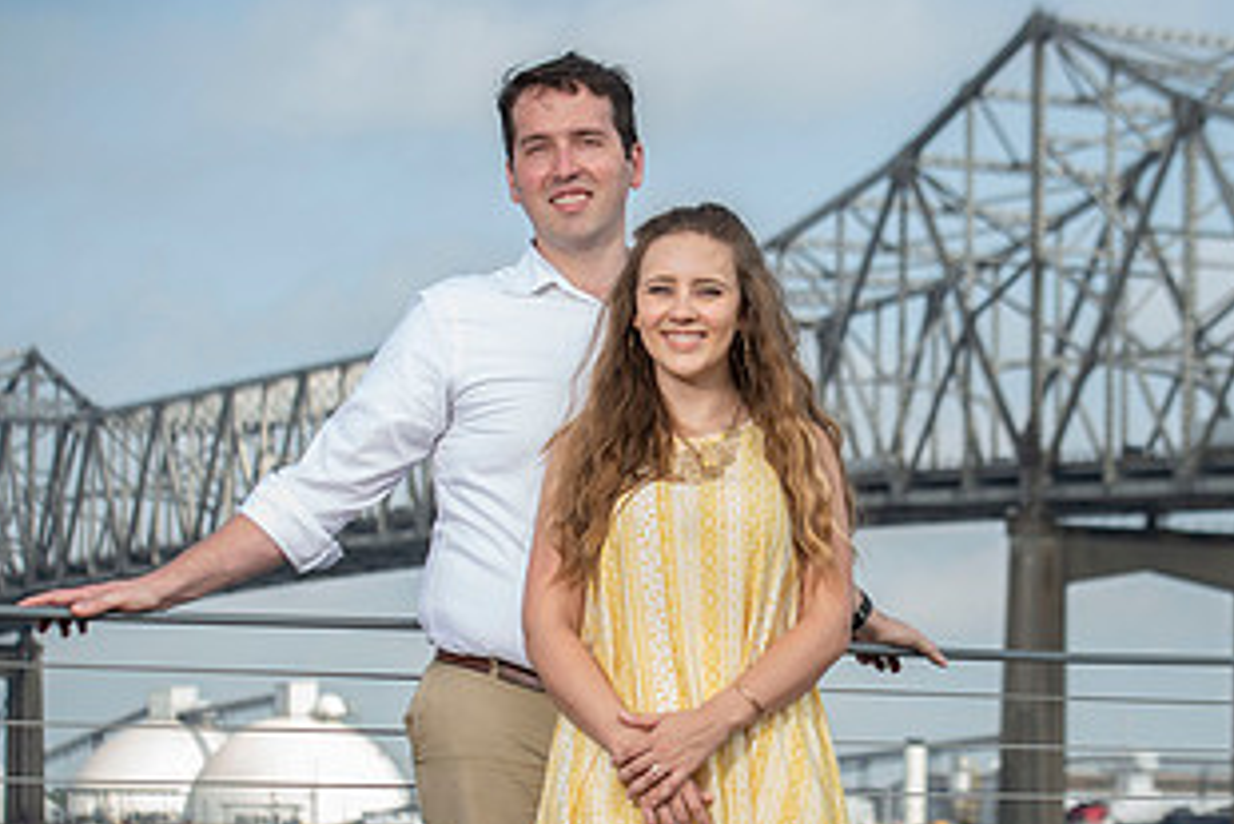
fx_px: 4492
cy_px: 601
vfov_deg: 10.5
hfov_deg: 15.6
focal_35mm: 131
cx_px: 816
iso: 50
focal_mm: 70
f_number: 5.6
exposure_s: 1/250
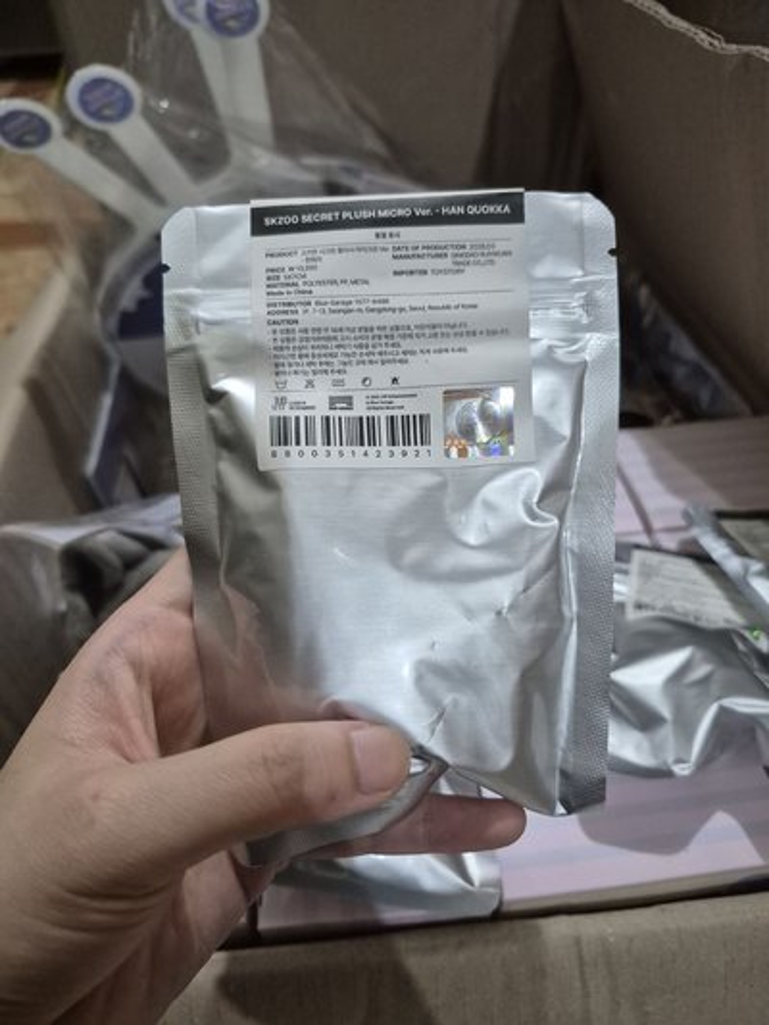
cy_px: 512
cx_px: 384
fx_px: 681
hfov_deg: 58.9
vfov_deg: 73.9
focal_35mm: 23
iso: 1000
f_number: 1.8
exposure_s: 1/120
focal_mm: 5.4
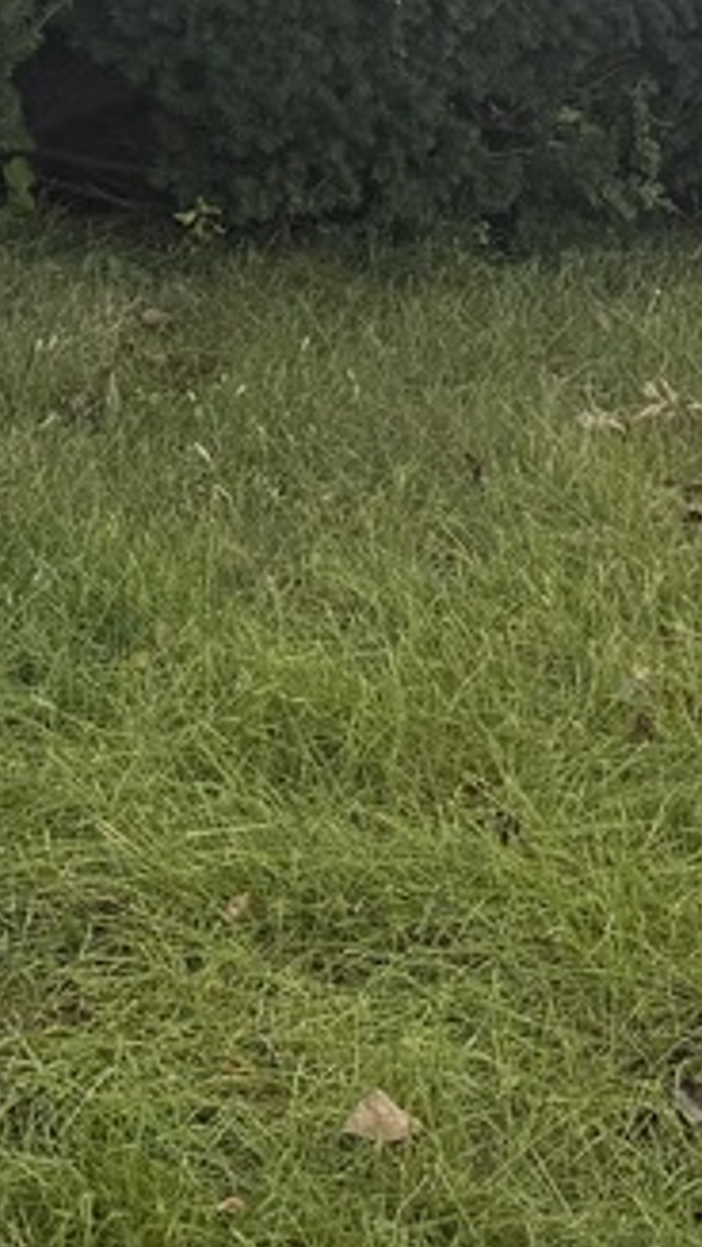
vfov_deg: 17.3
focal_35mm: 115
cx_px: -80
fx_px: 3805
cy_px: -454
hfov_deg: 10.4
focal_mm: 6.76
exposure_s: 1/535
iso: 80
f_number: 1.78
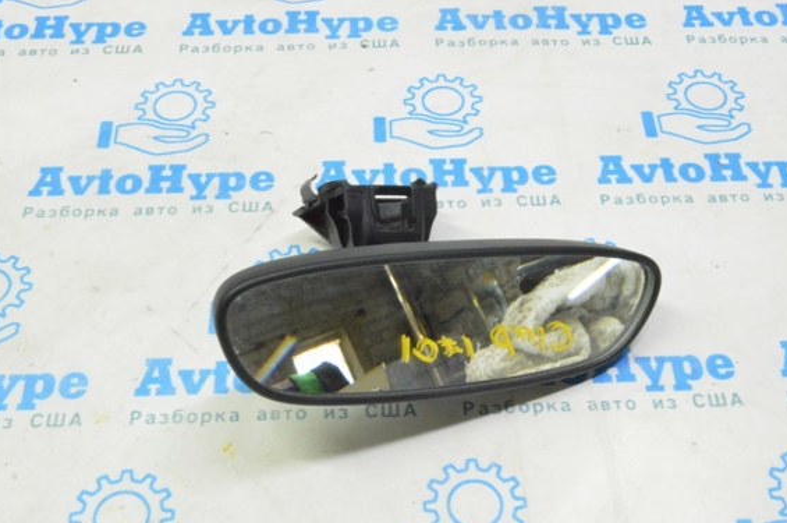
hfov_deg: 38.9
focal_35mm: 51
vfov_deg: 26.4
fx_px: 1113
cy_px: 295
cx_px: 416
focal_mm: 30
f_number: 20
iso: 6400
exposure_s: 1/20
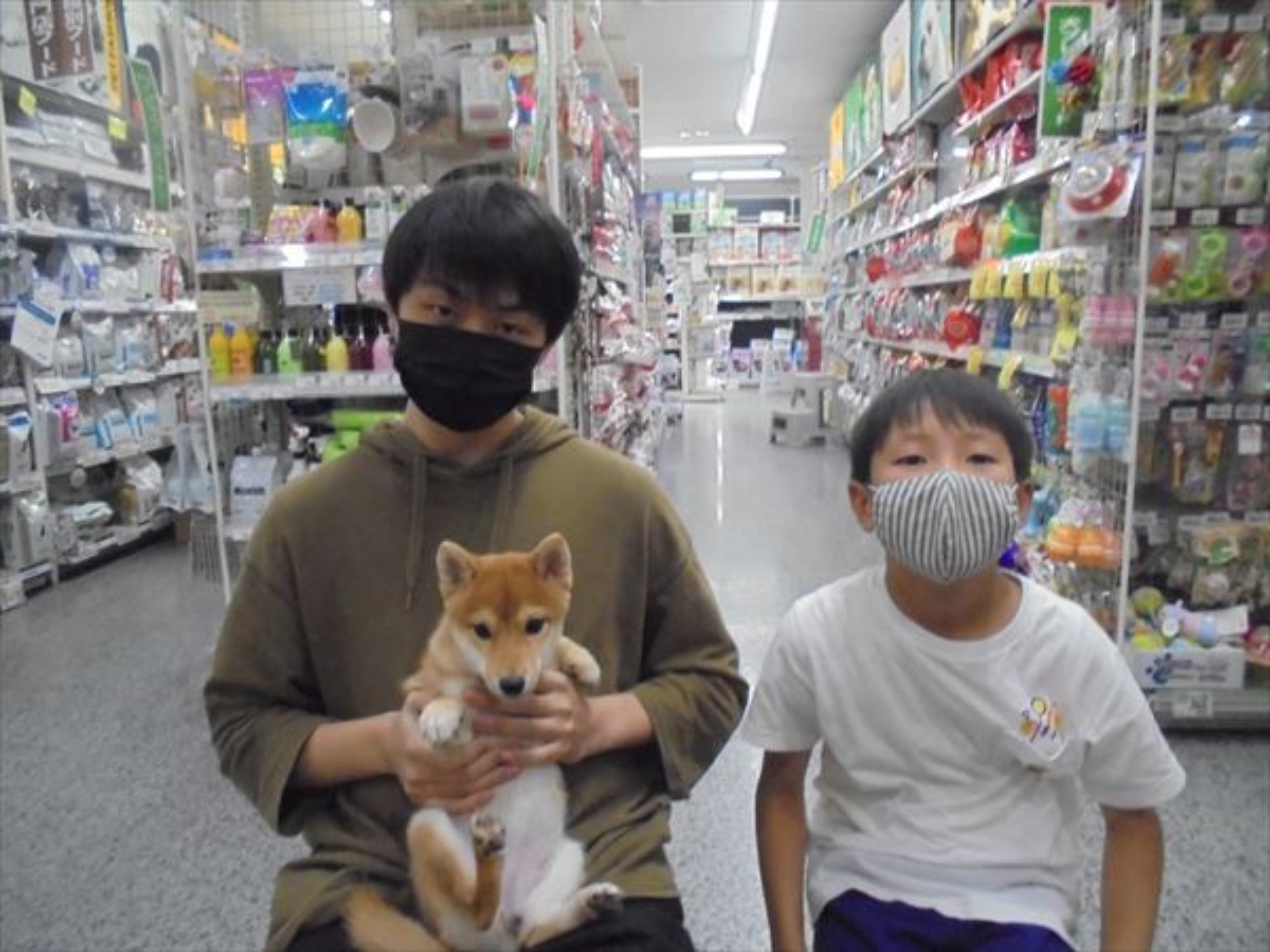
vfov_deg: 53.1
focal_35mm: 26
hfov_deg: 67.3
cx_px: 635
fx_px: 954
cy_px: 476
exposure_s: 1/80
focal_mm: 4.6
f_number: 3.5
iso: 800
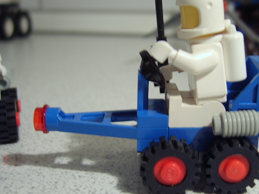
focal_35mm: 40
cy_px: 103
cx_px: 164
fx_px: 299
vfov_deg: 35.9
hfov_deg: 46.4
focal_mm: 8.13
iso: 100
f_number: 2.7
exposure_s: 1/12
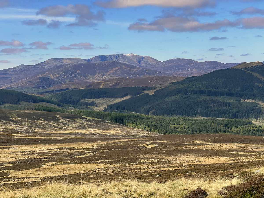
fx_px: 587
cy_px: 99
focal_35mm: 77
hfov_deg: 25.3
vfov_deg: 19.1
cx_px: 132
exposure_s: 1/694
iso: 32
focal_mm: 9
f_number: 2.8
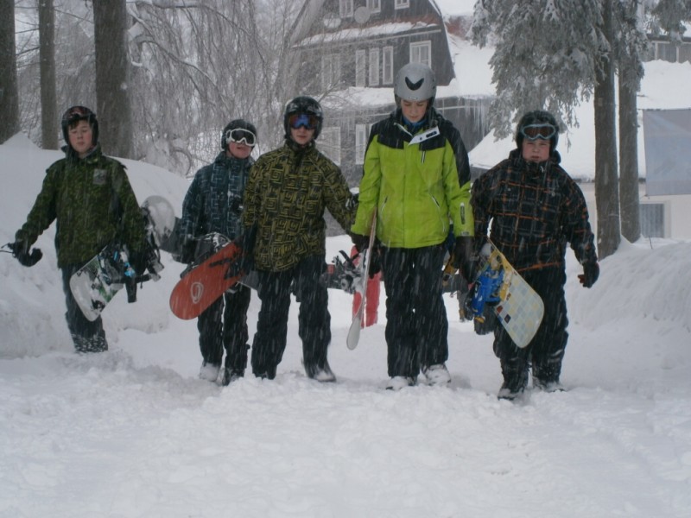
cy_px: 259
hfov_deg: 19.4
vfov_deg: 14.6
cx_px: 346
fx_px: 2016
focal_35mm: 101
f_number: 5.4
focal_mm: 17.8
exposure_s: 1/80
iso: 80
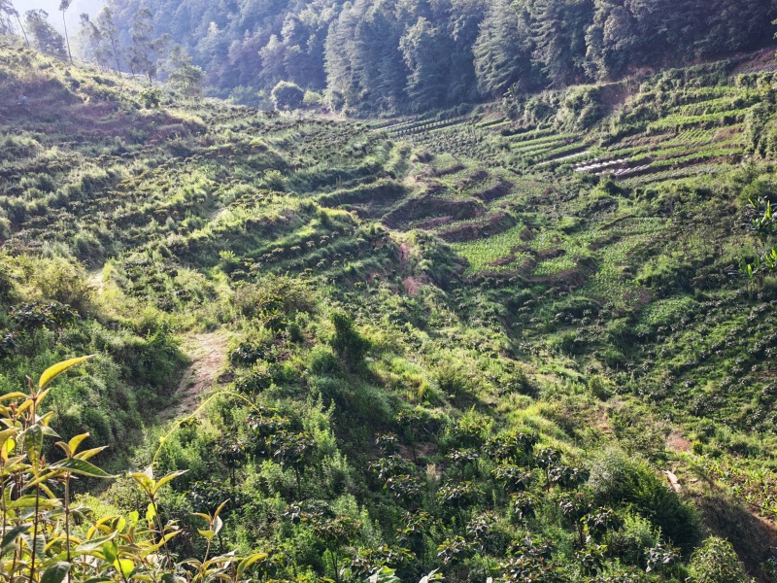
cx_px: 388
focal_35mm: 52
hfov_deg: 36.8
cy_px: 292
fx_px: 1167
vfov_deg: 28.0
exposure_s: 1/100
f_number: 1.9
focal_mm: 6.12
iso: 64
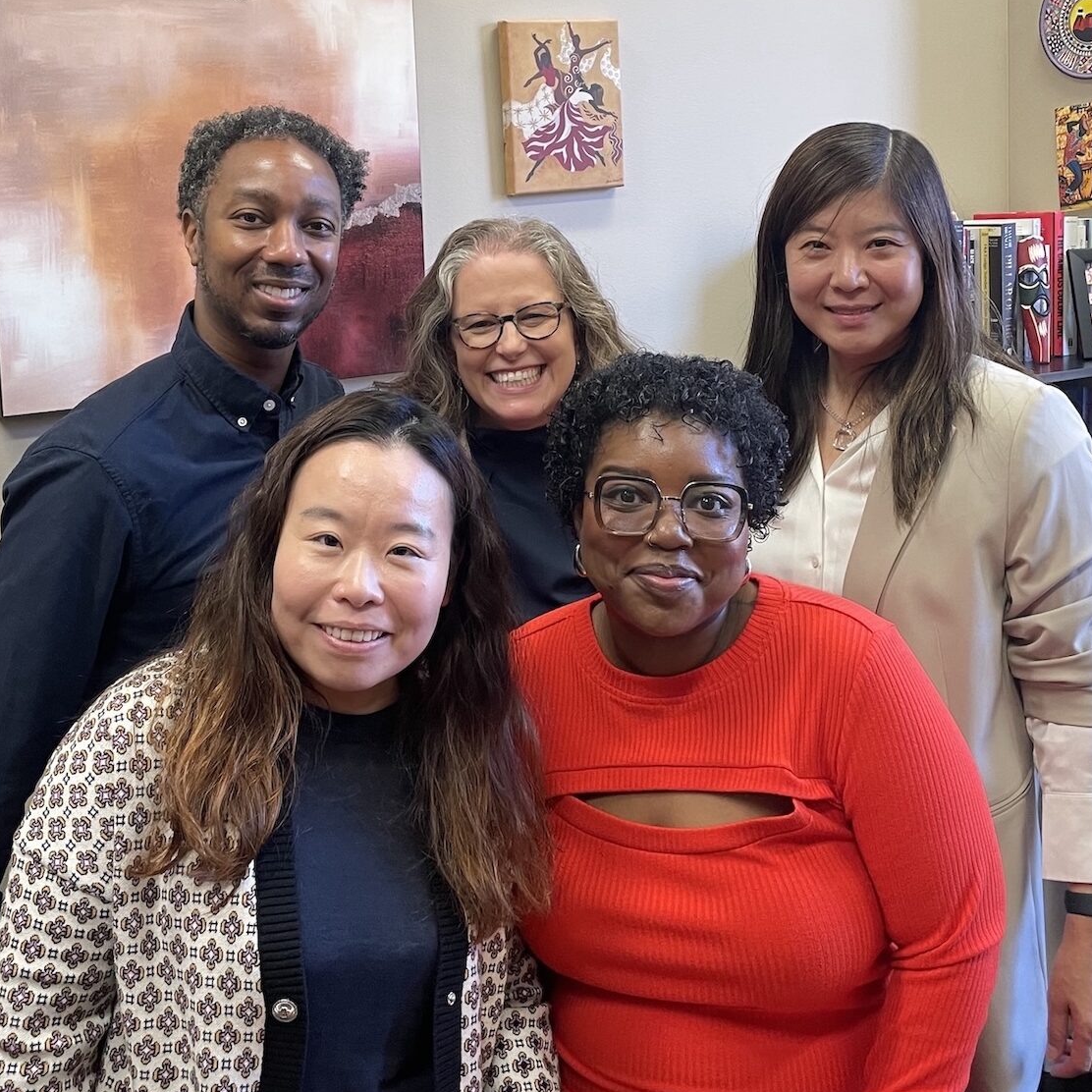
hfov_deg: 52.5
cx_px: 514
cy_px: 547
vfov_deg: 52.5
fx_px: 1106
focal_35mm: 31
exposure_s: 1/60
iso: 125
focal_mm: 4.2
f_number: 1.6
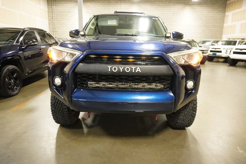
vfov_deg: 53.1
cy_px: 82
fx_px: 164
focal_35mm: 24
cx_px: 123
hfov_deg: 73.8
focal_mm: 16
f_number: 3.5
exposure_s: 1/100
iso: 6400
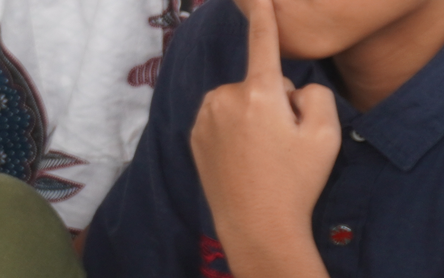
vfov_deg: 3.9
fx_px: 4060
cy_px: -106
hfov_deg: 6.1
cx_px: -416
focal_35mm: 335
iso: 200
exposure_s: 1/50
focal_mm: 45
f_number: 5.6
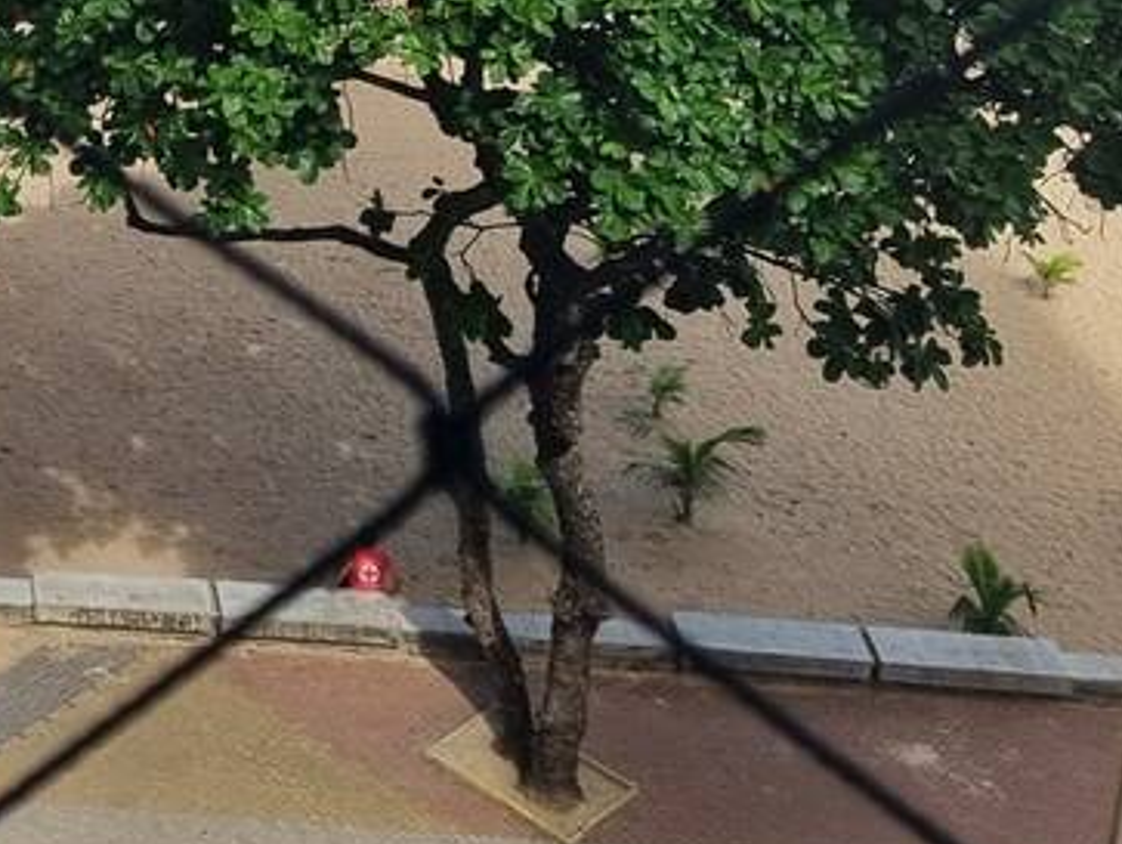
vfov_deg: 13.2
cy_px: -612
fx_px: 3342
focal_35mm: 103
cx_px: -634
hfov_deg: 17.0
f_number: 1.8
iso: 50
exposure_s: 1/2448
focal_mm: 5.4
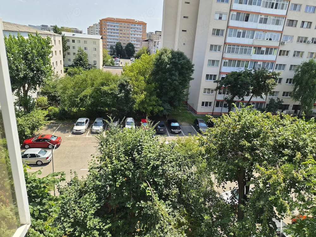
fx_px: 210
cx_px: 158
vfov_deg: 58.9
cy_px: 118
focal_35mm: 23
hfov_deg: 73.9
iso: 80
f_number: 1.8
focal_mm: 5.4
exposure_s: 1/3288
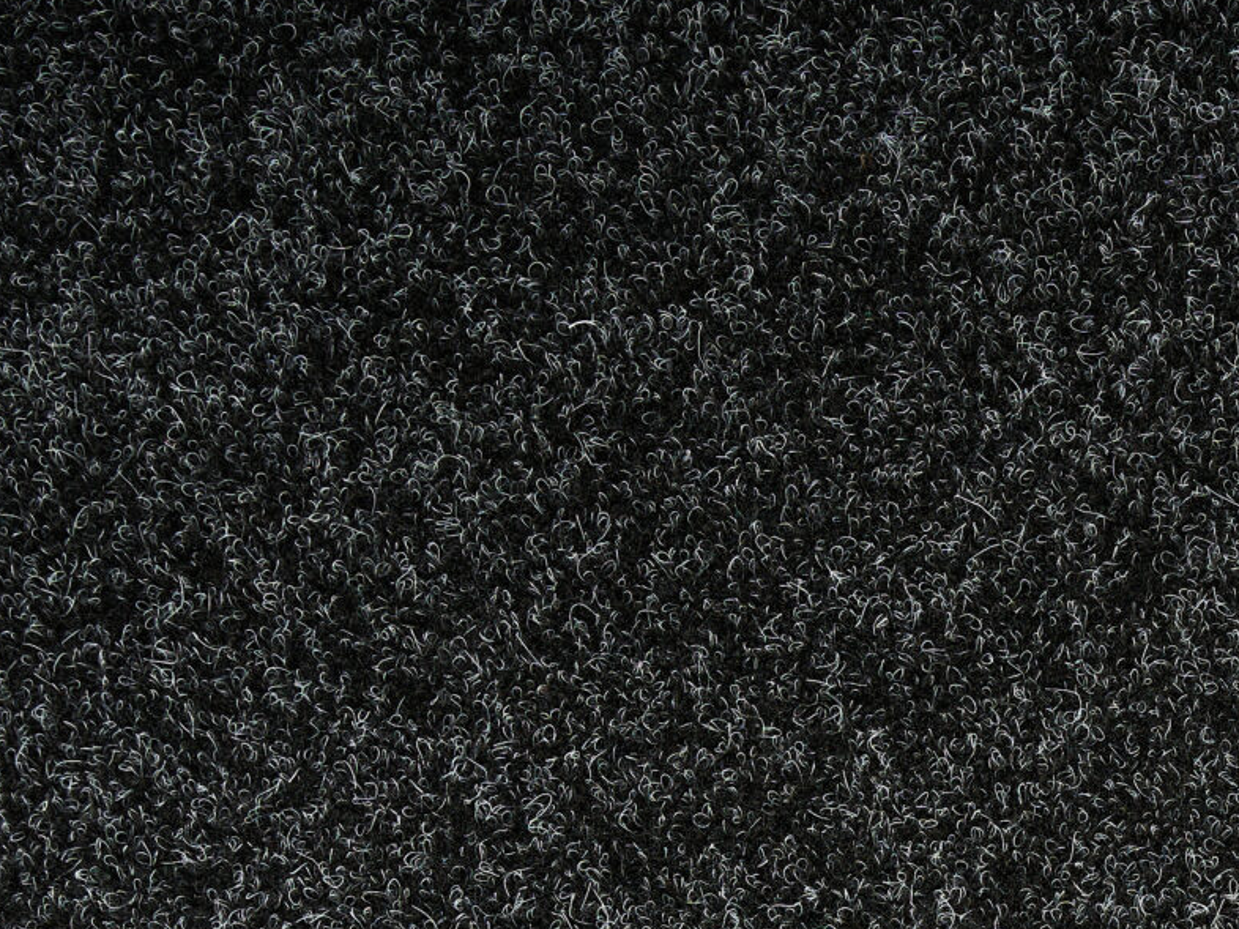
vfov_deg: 10.1
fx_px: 5090
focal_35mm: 142
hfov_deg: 13.6
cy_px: 1323
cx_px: 1354
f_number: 9
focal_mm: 45.4
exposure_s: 1/160
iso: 160
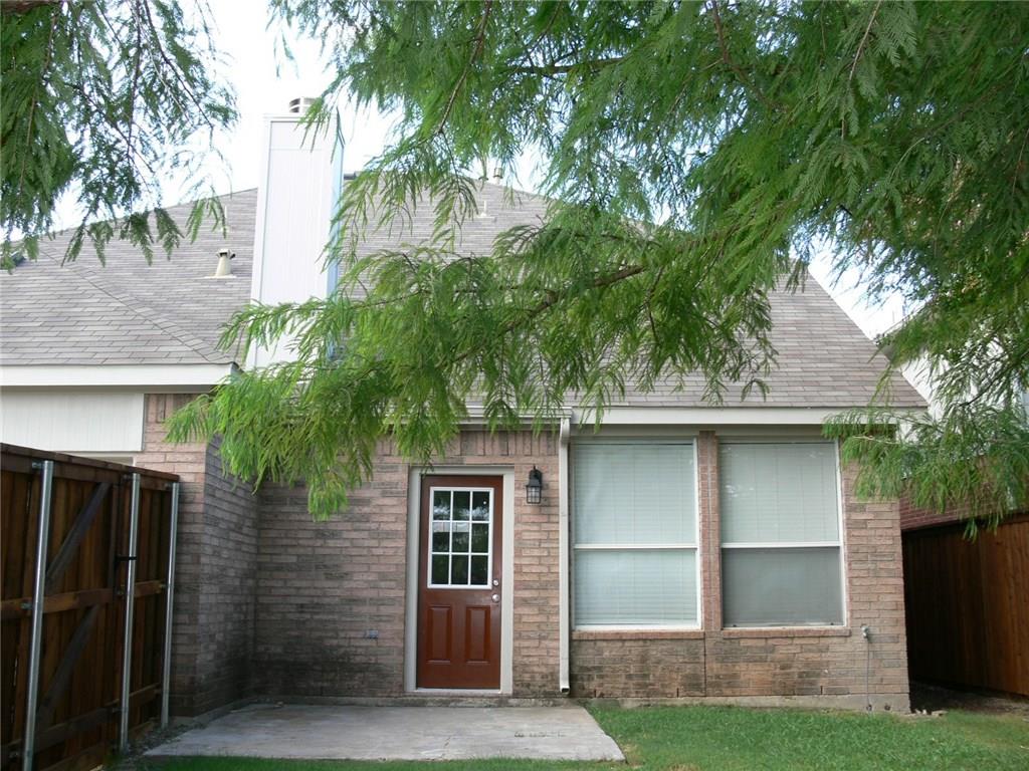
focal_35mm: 35
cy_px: 386
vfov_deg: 40.7
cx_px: 514
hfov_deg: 52.6
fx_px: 1040
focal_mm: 7.4
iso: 80
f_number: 4
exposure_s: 1/60
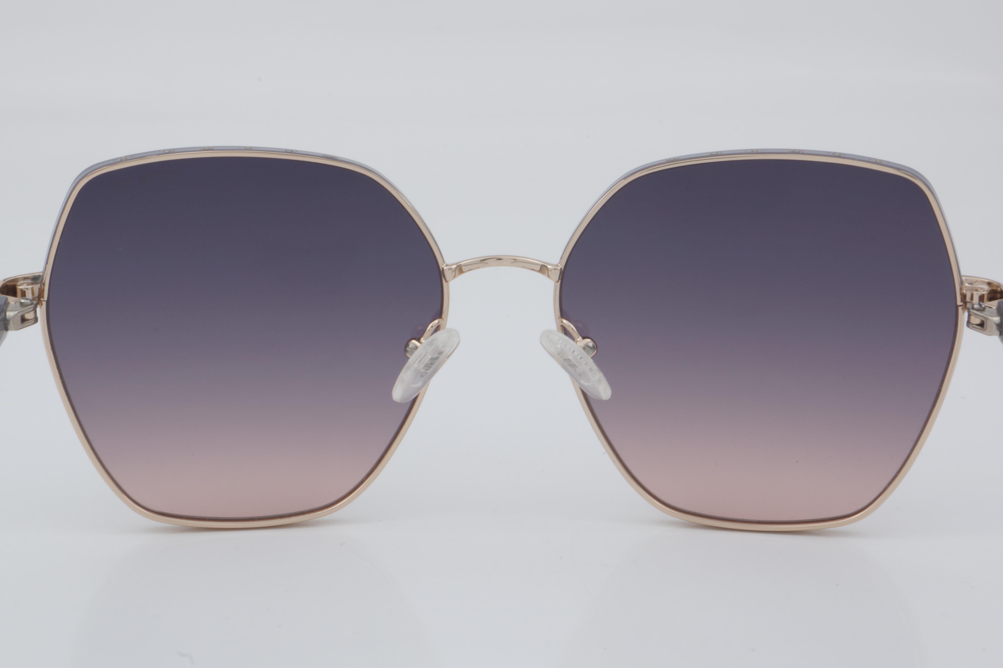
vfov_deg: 16.6
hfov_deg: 24.6
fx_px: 2298
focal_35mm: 82
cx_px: 502
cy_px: 334
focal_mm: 55
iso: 100
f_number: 32
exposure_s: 1/4
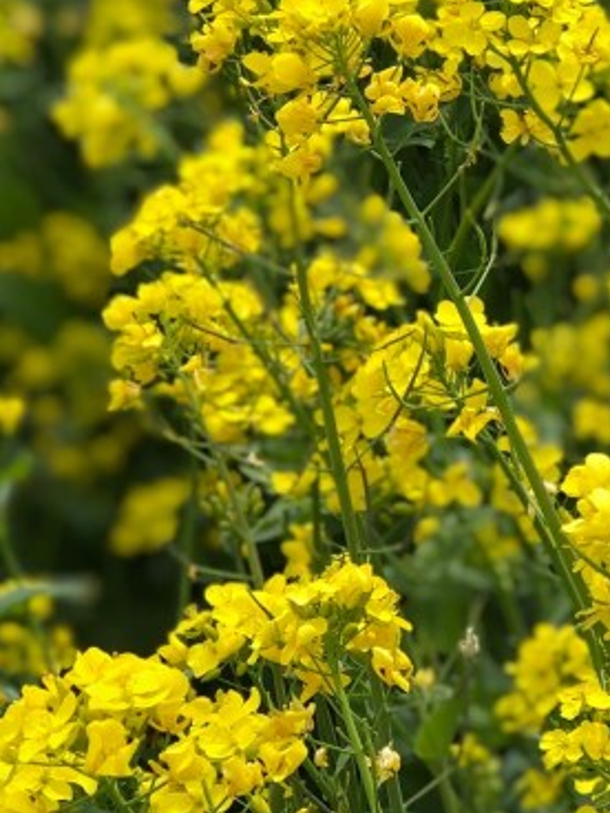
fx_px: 3877
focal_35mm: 165
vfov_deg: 12.0
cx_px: 672
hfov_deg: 8.9
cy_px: 426
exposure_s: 1/407
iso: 20
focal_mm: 6.6
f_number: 2.8
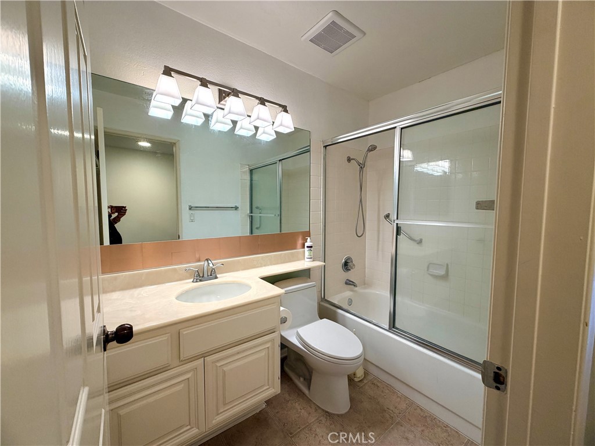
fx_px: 241
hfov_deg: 102.1
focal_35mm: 14
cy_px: 223
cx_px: 298
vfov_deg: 85.7
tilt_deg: -3.3
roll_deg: -0.4
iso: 125
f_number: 2.2
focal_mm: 2.22
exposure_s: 1/120
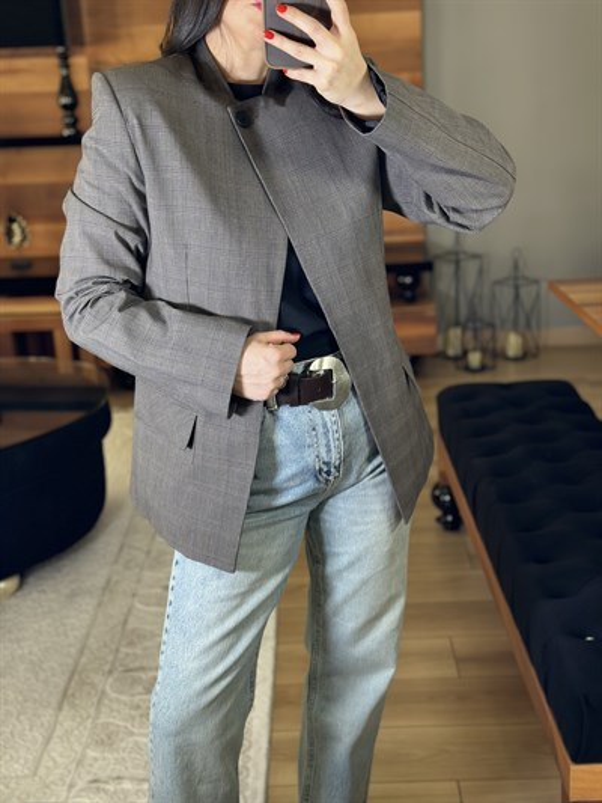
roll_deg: +3.0
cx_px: 301
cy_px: 402
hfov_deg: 30.3
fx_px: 1113
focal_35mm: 48
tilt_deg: -24.5
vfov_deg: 39.6
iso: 80
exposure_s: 1/121
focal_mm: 6.86
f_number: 1.78
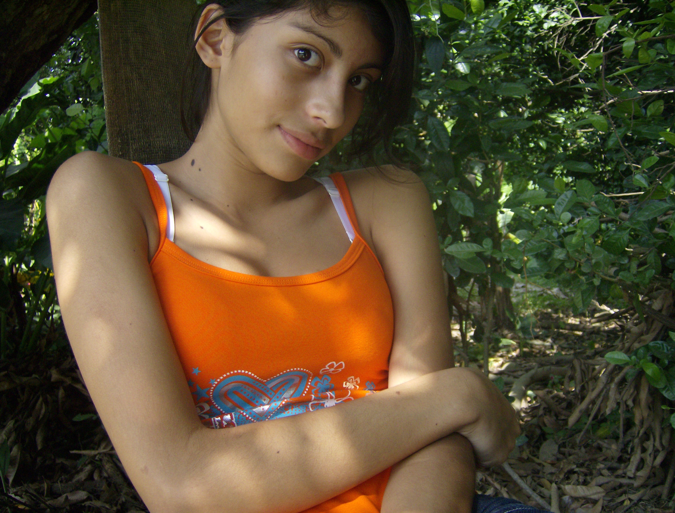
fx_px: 705
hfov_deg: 51.1
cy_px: 256
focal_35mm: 36
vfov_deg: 40.0
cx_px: 338
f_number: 2.8
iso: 100
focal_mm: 6
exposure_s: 1/320
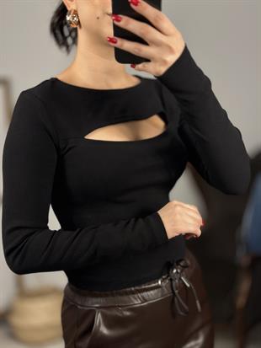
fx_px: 482
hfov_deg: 30.3
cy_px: 174
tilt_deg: -33.7
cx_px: 130
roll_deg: +3.7
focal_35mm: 48
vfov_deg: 39.6
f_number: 1.78
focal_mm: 6.86
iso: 200
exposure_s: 1/100
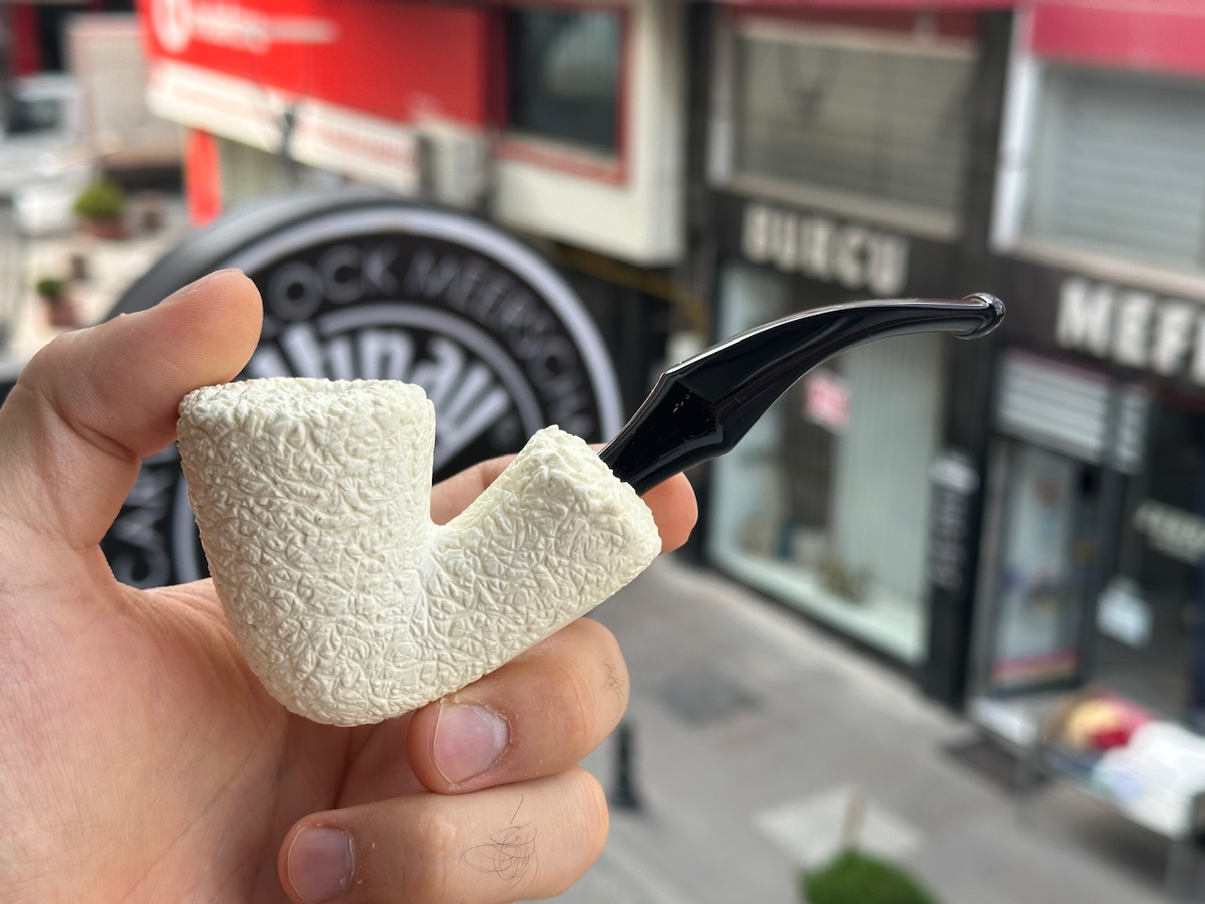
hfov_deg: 39.7
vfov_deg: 30.3
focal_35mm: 48
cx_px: 602
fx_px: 1671
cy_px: 452
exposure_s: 1/480
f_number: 1.78
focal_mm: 6.86
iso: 64
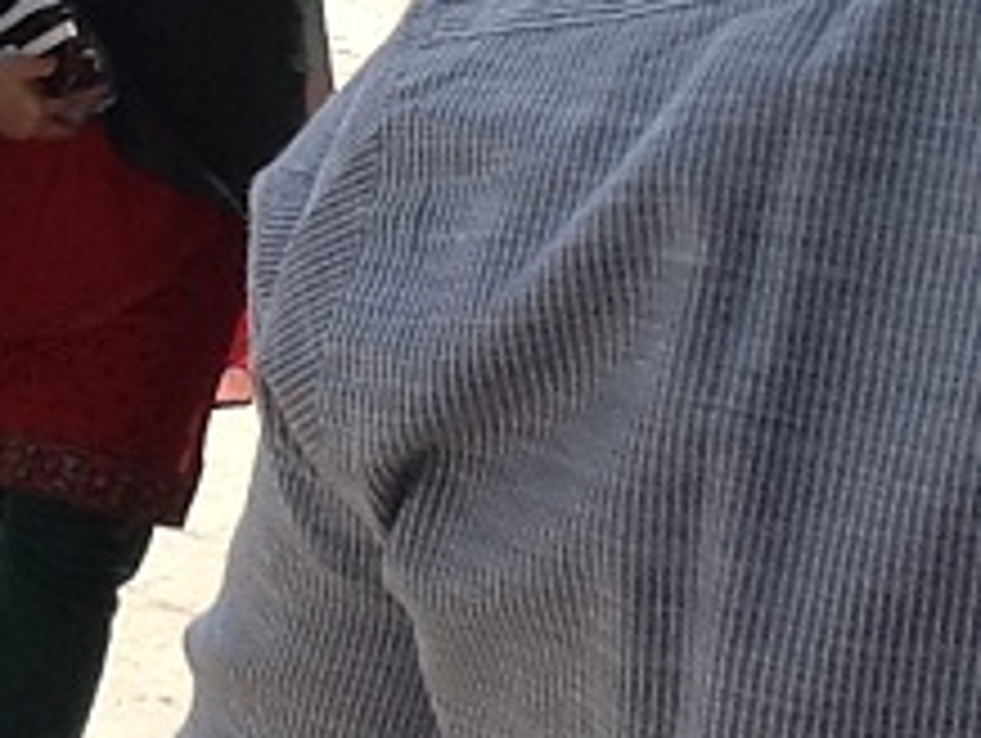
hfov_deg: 17.0
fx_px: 3206
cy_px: -18
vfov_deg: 12.9
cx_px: -4
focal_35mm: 113
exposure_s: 1/863
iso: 40
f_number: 2.4
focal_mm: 2.03
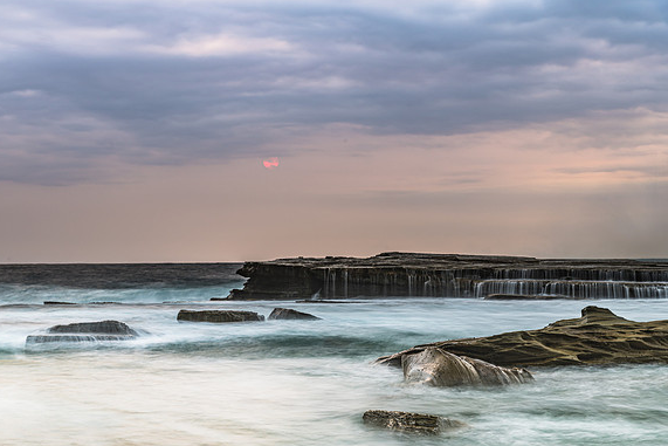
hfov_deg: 24.5
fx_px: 1540
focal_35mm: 83
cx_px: 305
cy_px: 243
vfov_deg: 16.5
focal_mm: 75
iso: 40
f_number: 13
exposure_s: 3
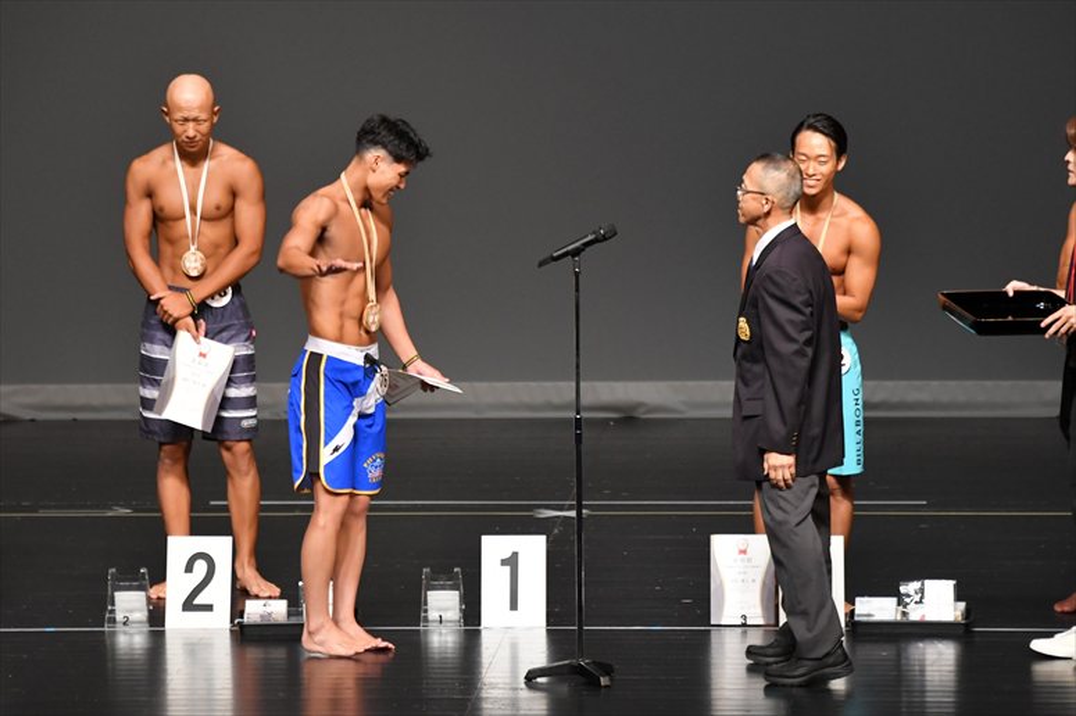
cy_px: 358
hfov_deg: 7.2
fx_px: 8514
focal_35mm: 285
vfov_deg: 4.8
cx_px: 538
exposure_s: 1/400
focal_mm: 190
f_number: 5.6
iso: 2500
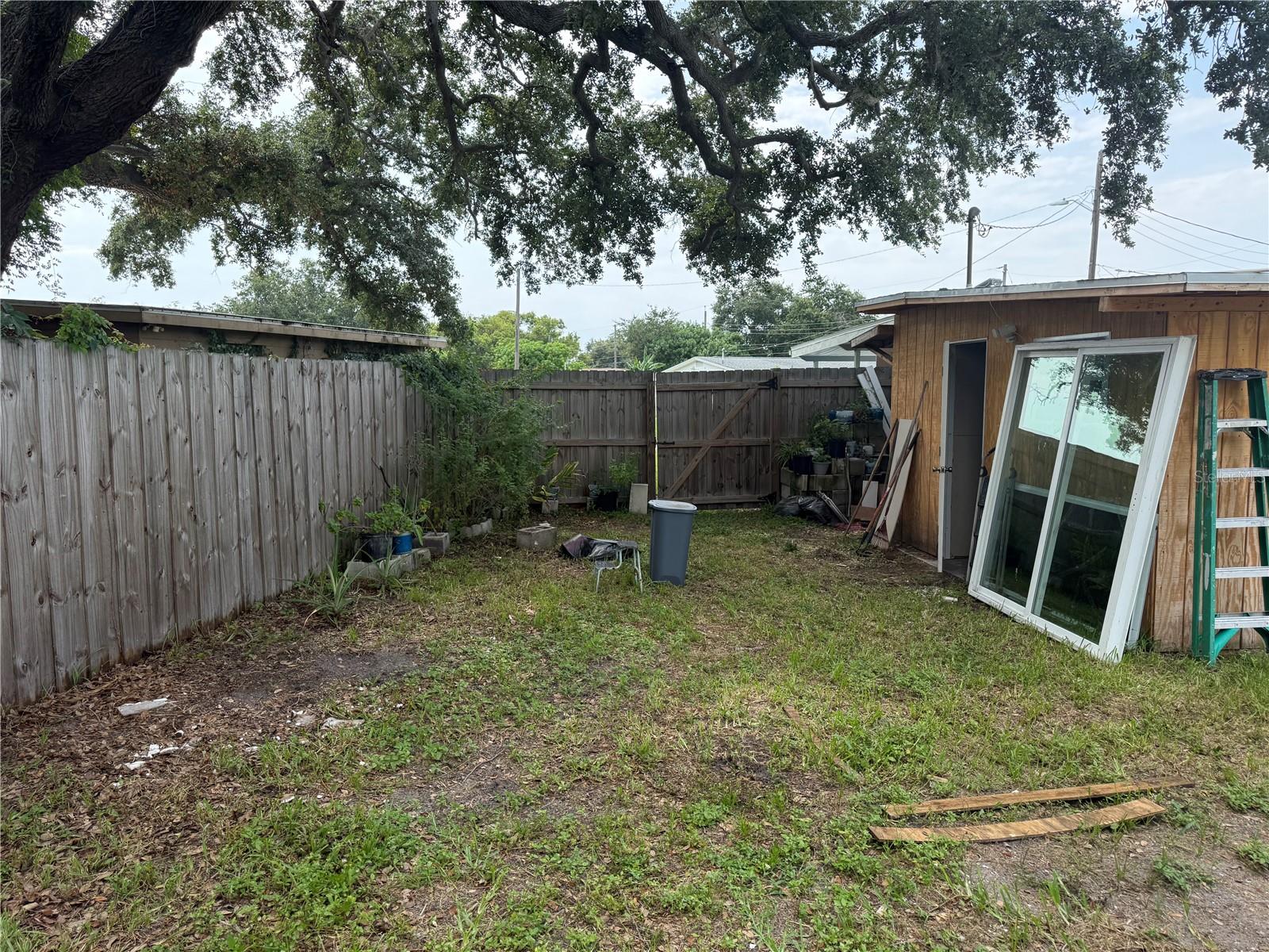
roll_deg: +0.5
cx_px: 634
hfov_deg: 71.6
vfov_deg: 56.8
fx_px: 880
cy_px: 476
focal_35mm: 24
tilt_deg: -5.6
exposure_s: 1/1493
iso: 100
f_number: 1.78
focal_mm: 6.76
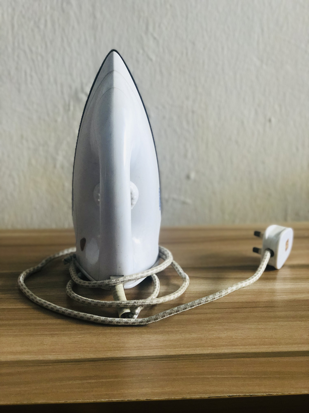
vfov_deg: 36.8
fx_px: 619
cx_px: 154
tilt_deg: -18.3
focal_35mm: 52
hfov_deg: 28.0
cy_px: 206
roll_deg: +0.6
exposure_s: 1/25
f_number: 2.4
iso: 160
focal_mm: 6
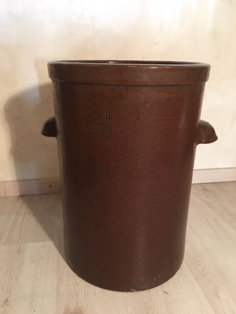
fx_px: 264
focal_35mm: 29
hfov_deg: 48.2
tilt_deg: -19.8
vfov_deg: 61.7
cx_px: 118
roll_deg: -0.7
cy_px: 157
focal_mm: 4.15
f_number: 2.2
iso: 400
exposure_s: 1/17
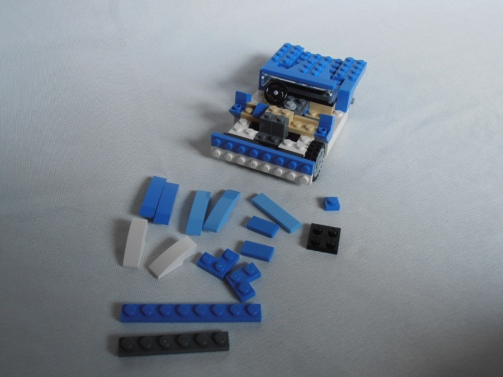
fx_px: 538
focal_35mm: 37
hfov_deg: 50.1
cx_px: 252
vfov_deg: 38.7
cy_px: 188
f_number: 3.9
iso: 80
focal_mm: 6.61
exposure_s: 1/80
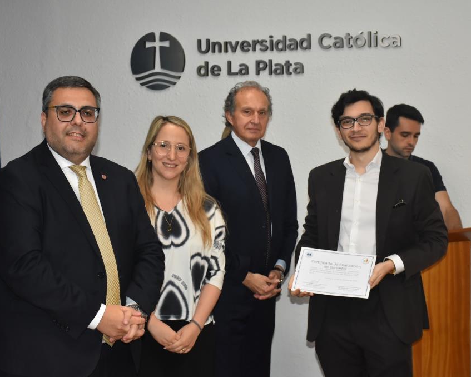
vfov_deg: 20.0
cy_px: 188
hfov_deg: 24.9
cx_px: 246
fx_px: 1068
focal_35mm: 77
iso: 1600
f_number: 5.6
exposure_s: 1/125
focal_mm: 45
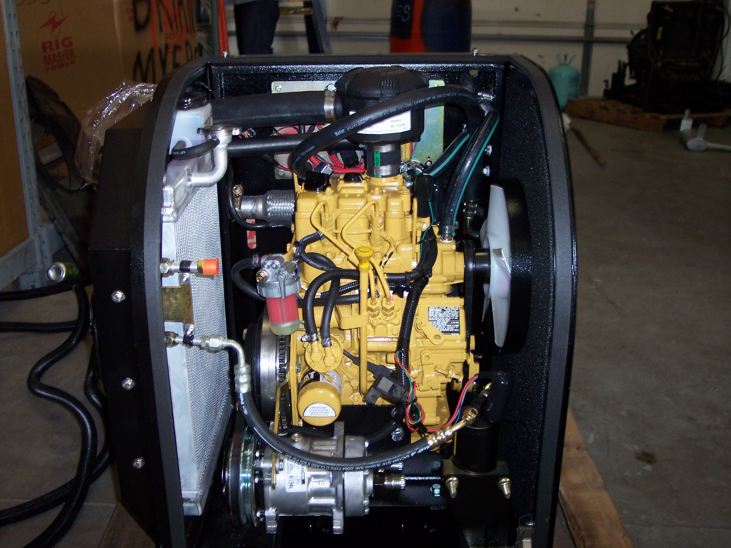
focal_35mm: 38
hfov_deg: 49.0
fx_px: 802
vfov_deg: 37.7
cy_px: 274
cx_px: 366
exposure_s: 1/30
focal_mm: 8
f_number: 2.8
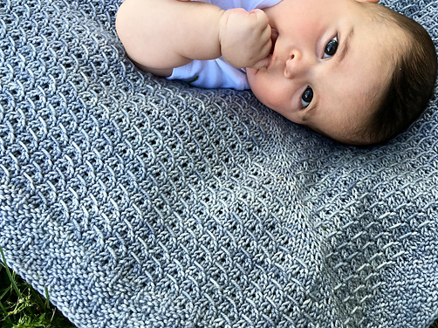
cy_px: 136
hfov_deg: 49.8
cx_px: 265
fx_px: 468
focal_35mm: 37
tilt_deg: -67.9
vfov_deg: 38.5
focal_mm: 4.15
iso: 32
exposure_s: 1/120
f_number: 2.2
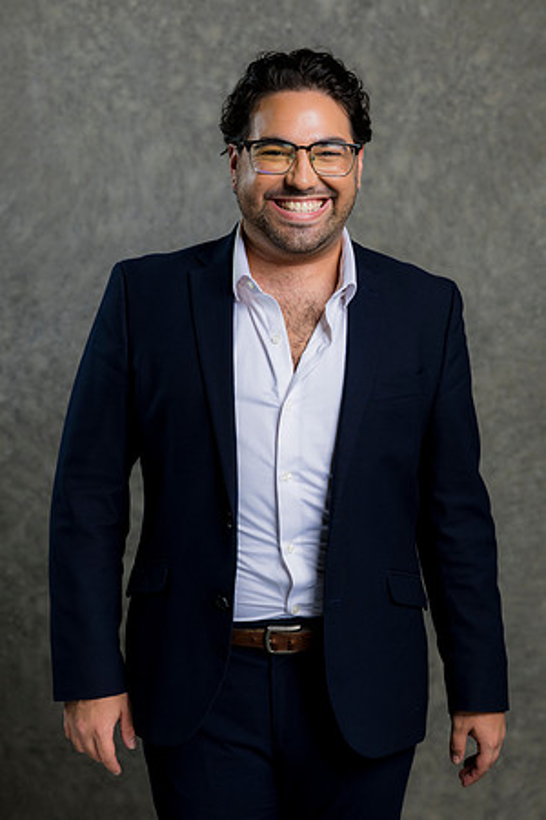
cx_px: 273
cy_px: 410
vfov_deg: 23.9
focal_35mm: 85
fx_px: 1934
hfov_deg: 16.1
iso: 125
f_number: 5
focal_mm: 85
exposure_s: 1/200
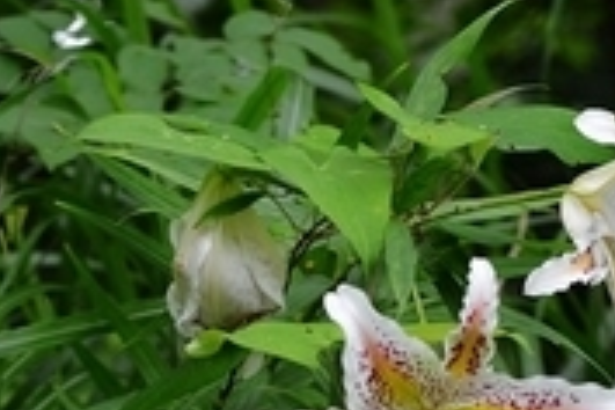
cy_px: 860
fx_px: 4253
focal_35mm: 249
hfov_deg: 8.2
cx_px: 76
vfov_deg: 5.4
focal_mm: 55
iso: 400
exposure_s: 1/100
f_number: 5
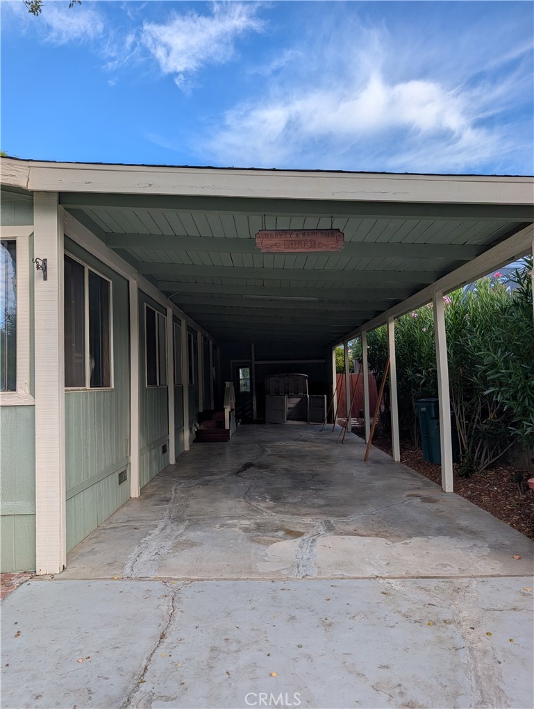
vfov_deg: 71.5
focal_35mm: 24
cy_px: 354
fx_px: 492
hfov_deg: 56.9
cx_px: 267
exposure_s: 1/604
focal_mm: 6.9
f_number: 1.68
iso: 23
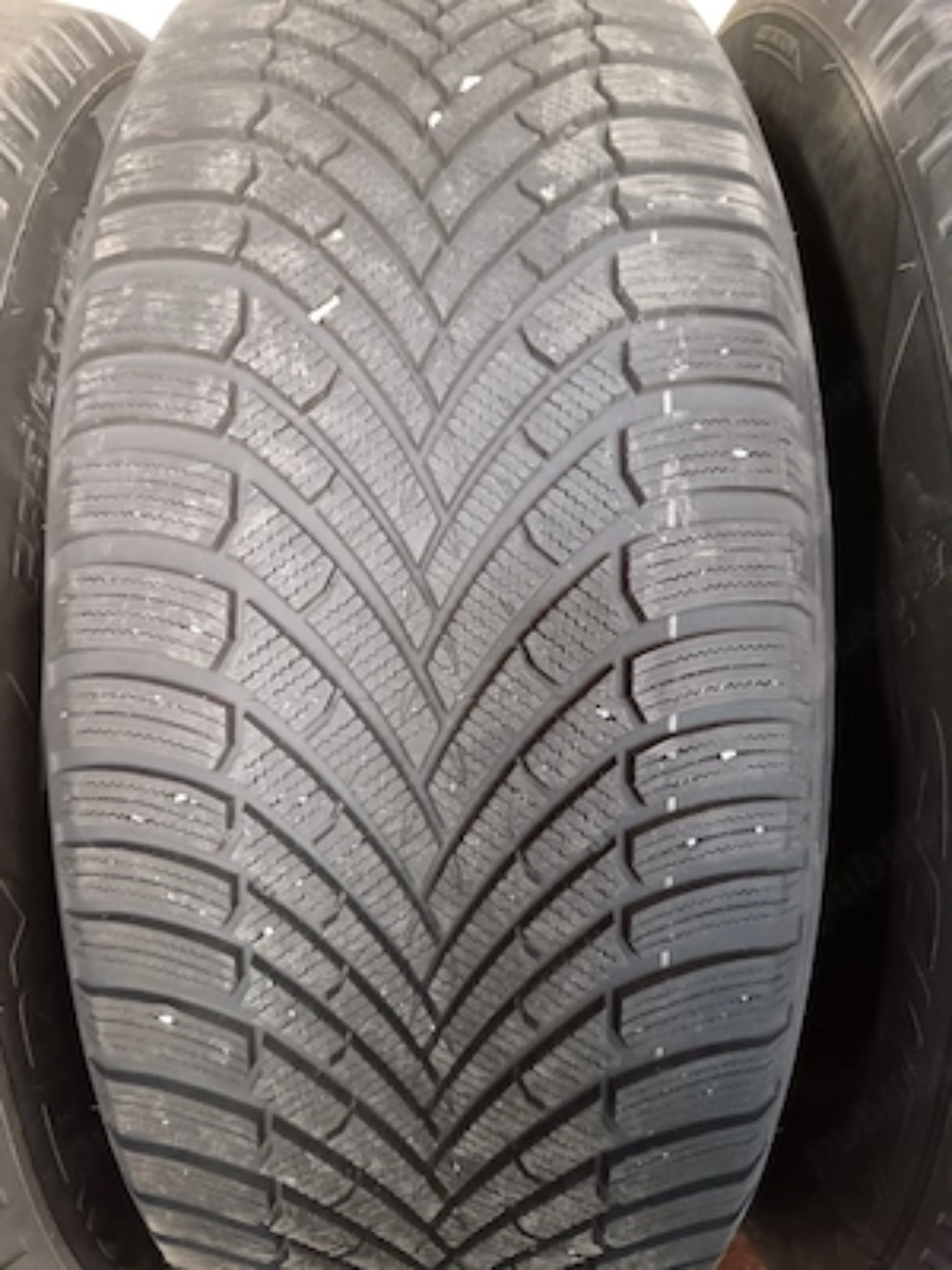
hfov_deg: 51.4
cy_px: 635
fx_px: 990
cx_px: 476
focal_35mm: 27
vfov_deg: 65.3
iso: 5757
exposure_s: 1/30
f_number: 1.9
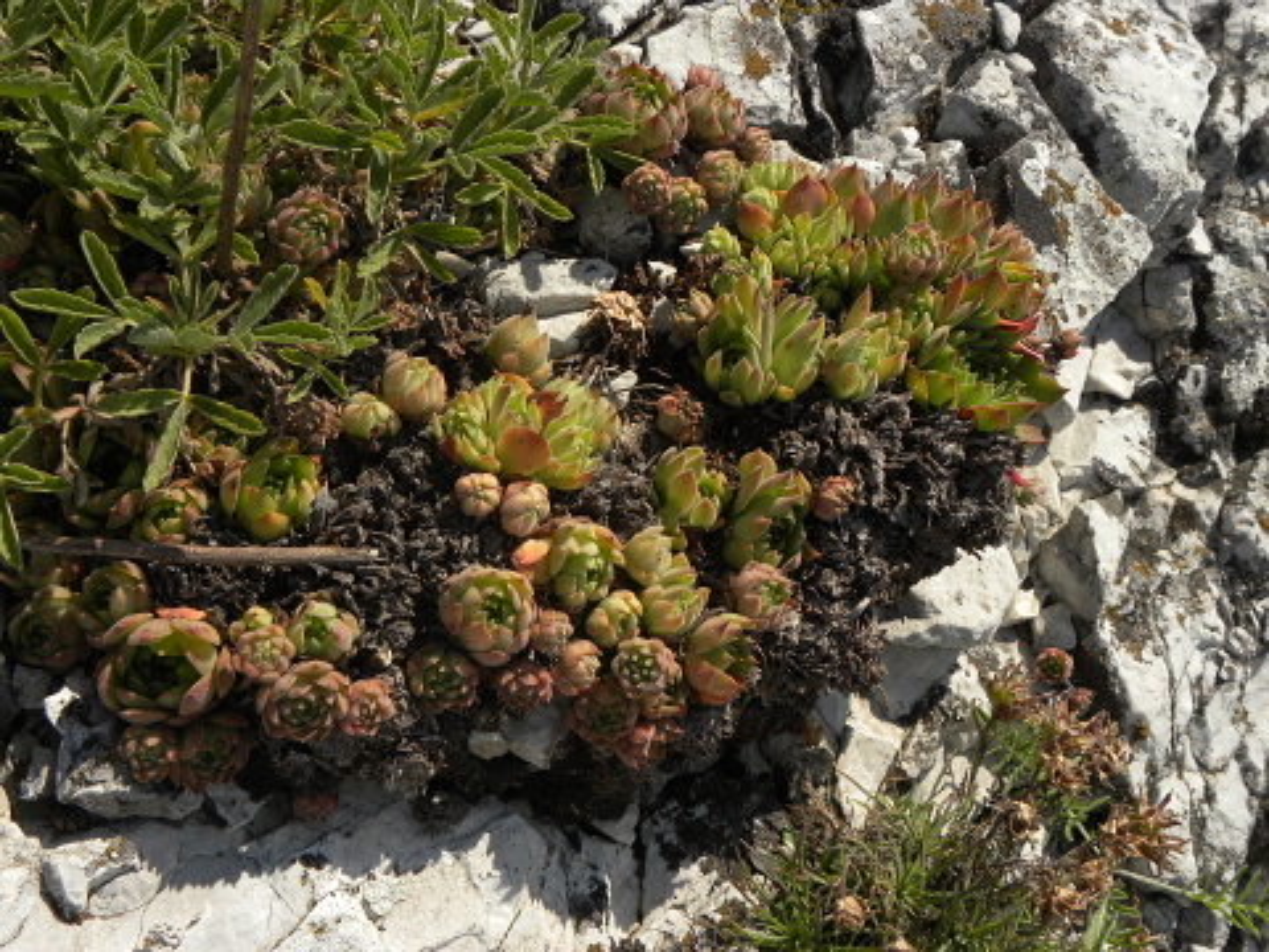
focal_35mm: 41
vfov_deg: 35.1
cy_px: 476
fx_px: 1503
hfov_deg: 45.8
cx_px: 634
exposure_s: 1/500
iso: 64
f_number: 5
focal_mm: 7.3
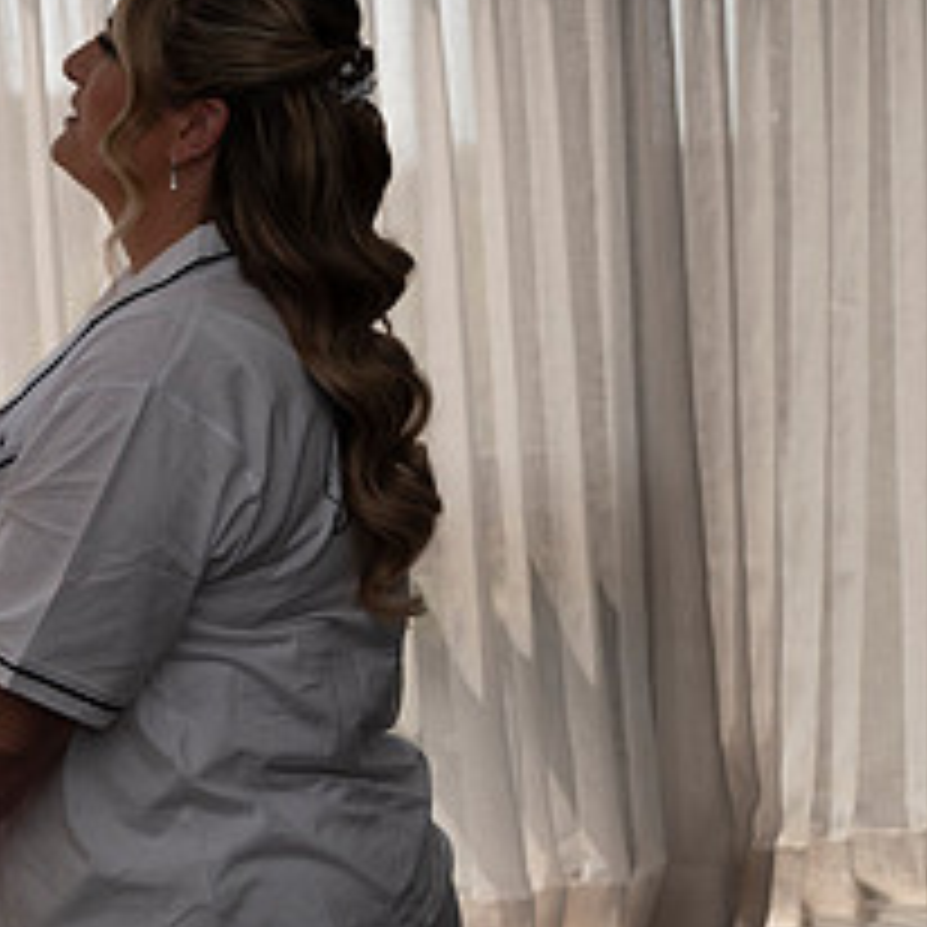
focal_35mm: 115
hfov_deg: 14.6
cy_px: 364
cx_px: -216
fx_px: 3484
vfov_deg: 15.1
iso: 400
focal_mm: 48
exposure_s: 1/3200
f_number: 2.8
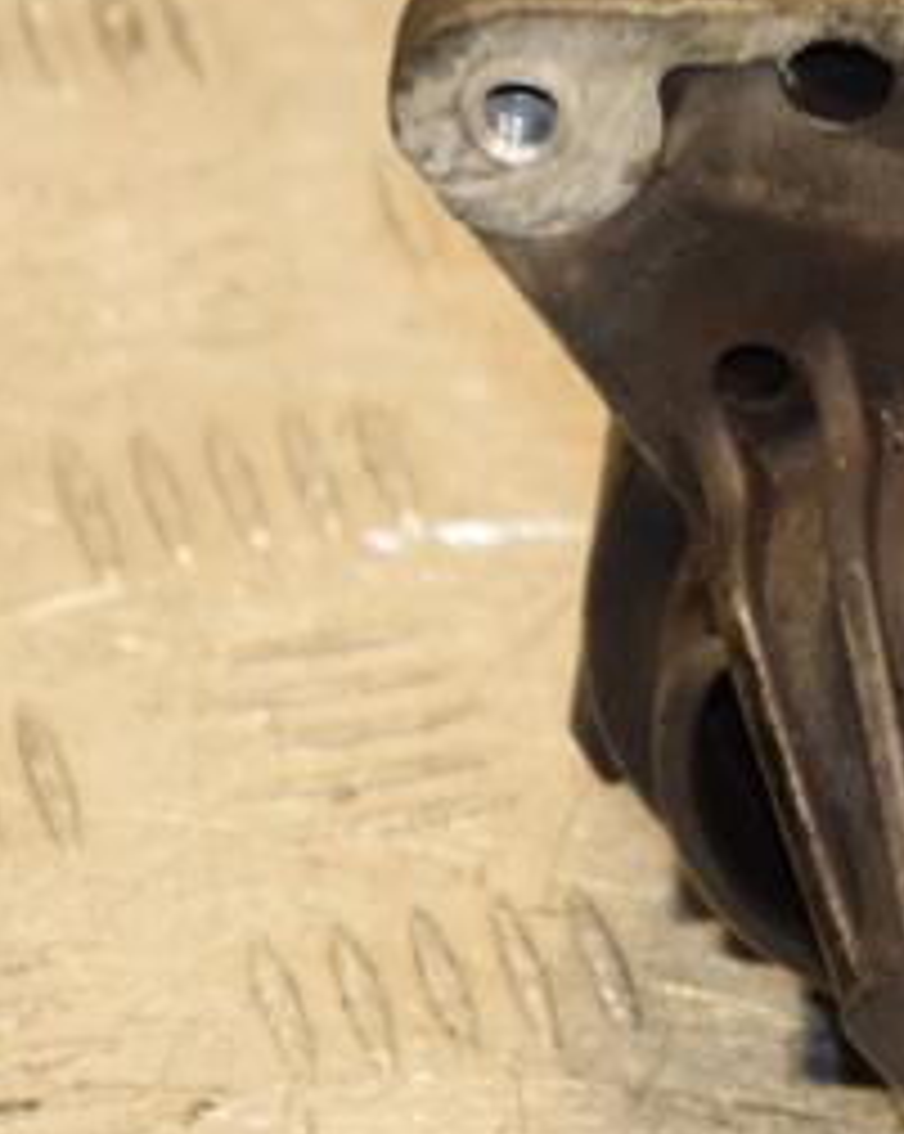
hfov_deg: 4.4
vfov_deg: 5.5
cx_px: 1259
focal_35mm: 352
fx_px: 11798
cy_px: 328
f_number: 5.6
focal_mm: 105
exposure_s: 1/100
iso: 800
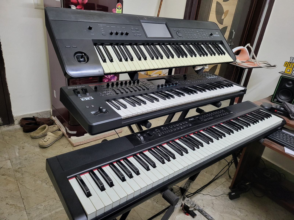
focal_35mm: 24
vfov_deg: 56.8
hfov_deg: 71.6
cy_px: 110
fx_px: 204
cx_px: 147
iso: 500
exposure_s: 1/50
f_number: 1.8
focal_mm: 5
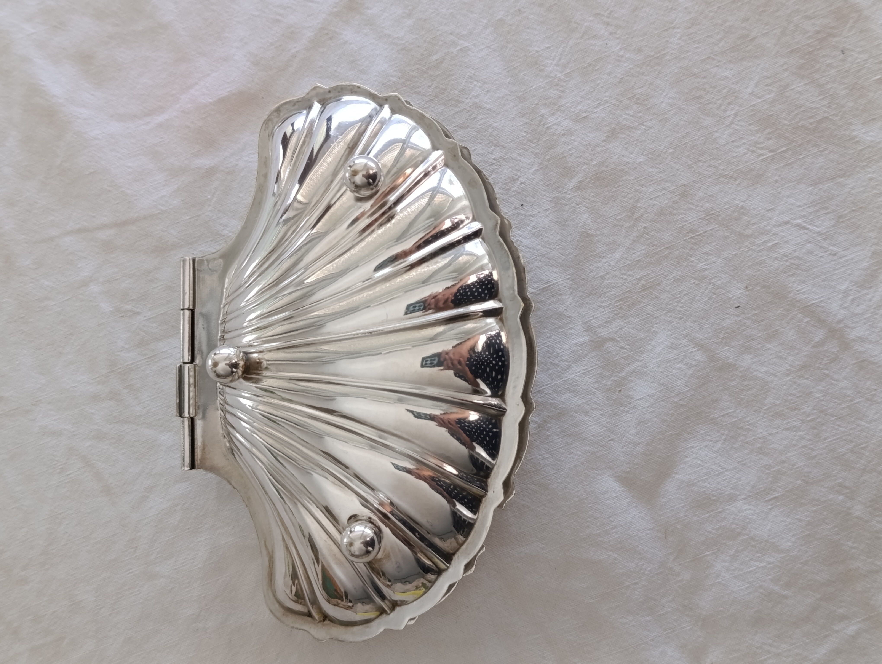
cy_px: 332
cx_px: 441
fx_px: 1174
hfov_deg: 41.2
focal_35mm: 46
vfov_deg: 31.6
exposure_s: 1/100
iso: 624
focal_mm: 6.11
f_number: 1.65
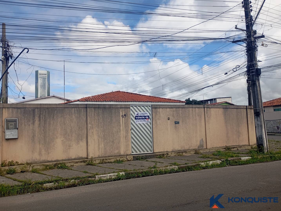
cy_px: 106
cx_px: 140
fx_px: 228
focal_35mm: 28
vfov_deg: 49.9
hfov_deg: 63.4
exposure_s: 1/656
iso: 102
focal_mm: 4.27
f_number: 1.8
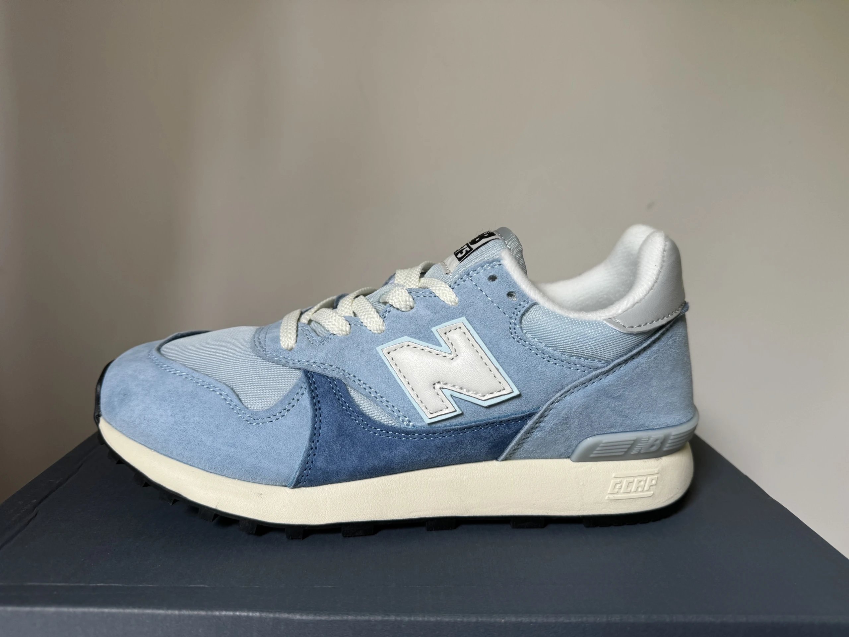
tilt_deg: -10.5
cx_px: 424
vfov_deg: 56.8
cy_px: 318
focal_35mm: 24
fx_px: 589
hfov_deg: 71.6
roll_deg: -1.2
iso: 125
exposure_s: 1/121
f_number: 1.78
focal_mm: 6.76
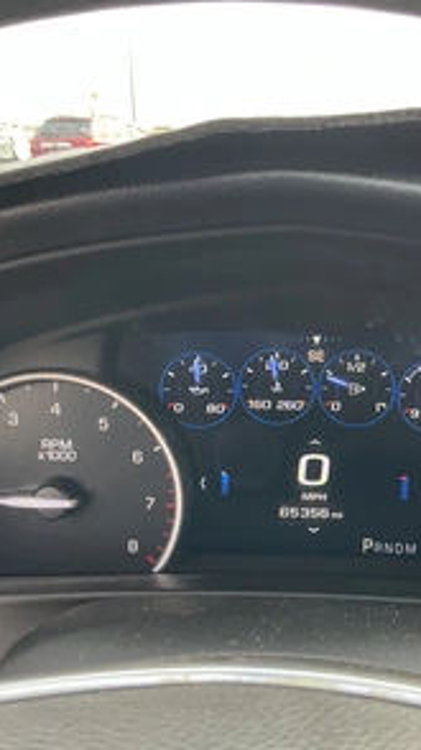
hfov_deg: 27.2
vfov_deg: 47.4
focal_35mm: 43
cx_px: 324
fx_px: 855
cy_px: 378
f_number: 1.8
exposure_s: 1/122
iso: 32
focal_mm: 3
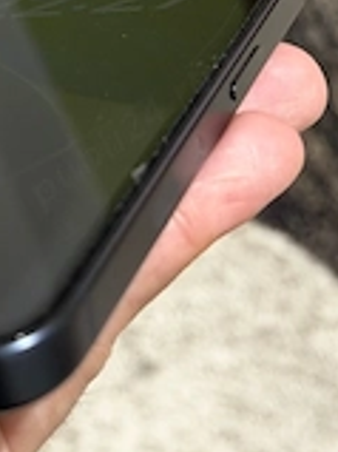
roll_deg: -4.3
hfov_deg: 12.0
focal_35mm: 121
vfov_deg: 15.8
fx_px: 1577
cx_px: -43
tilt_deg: -43.2
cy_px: -51
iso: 400
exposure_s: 1/33
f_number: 1.78
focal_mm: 6.76
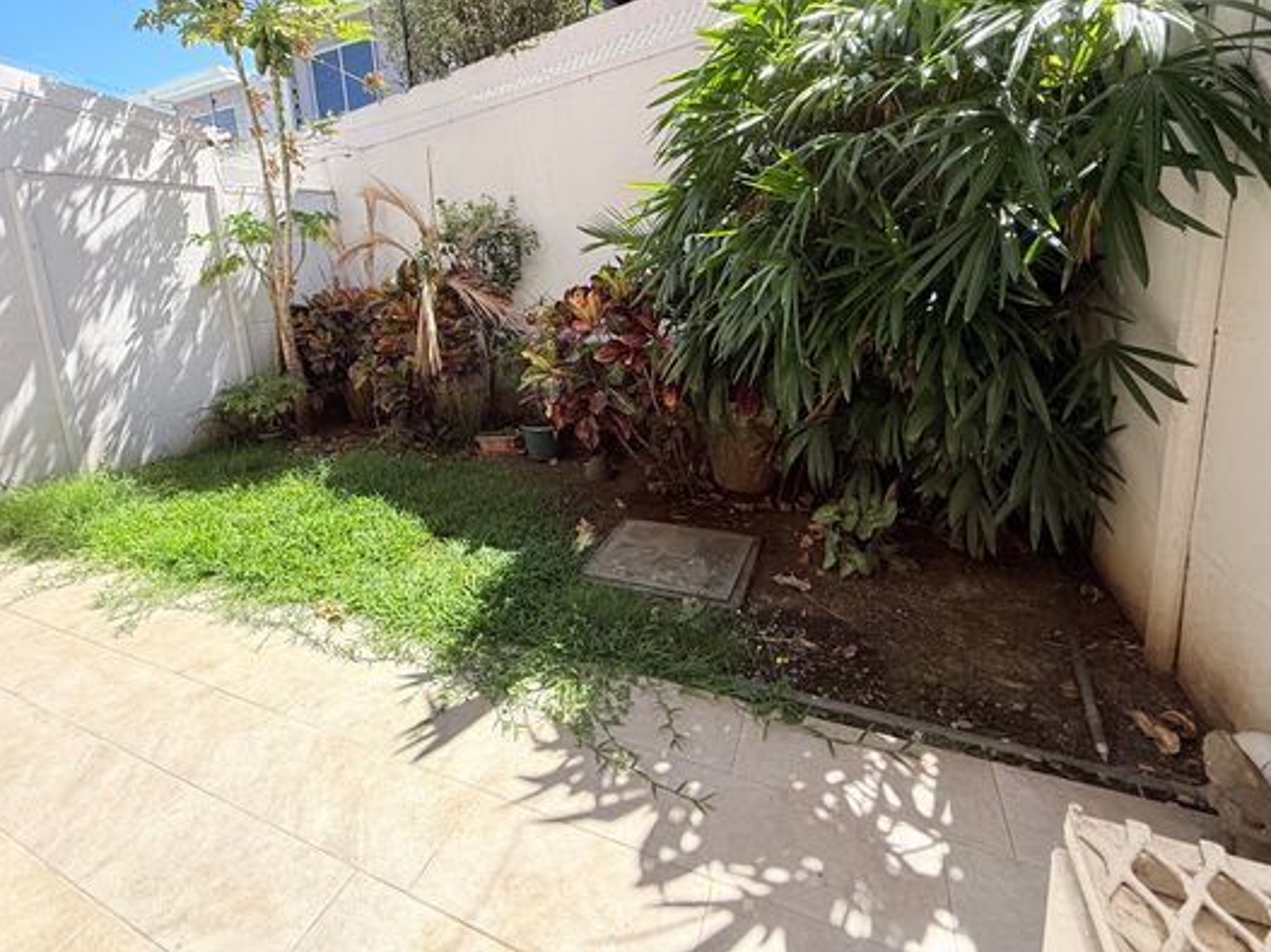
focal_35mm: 17
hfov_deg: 90.4
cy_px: 376
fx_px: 624
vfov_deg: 73.8
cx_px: 538
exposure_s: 1/486
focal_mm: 2.22
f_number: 2.2
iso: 50
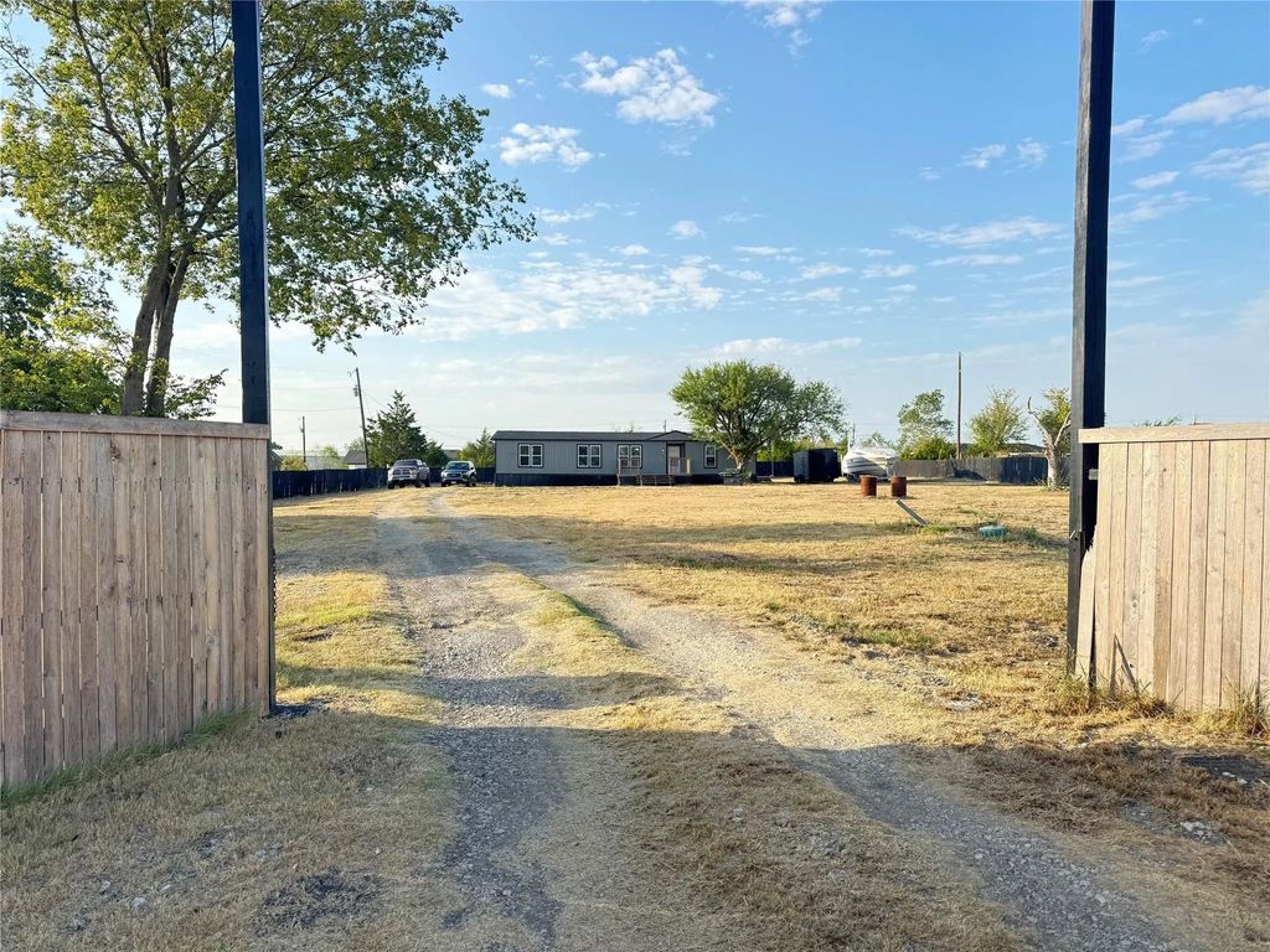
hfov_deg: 71.6
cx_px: 635
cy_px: 476
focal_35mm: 24
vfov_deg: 56.8
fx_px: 881
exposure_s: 1/912
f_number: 1.78
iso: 80
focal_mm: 6.76
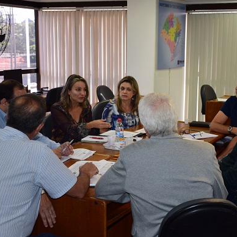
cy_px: 118
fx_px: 480
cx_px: 144
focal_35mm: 62
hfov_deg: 27.7
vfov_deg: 27.7
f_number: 4
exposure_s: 1/60
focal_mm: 32
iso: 250
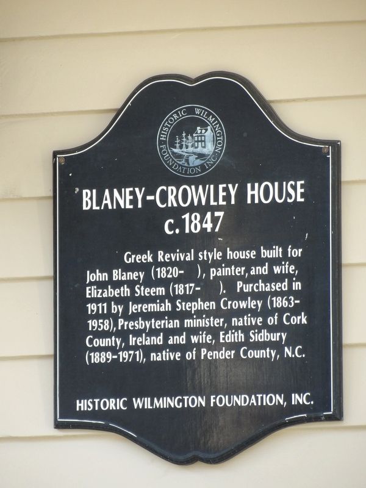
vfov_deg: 3.9
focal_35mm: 512
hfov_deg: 2.9
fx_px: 7218
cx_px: 183
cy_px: 244
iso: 200
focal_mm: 91.8
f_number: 4.1
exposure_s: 1/70
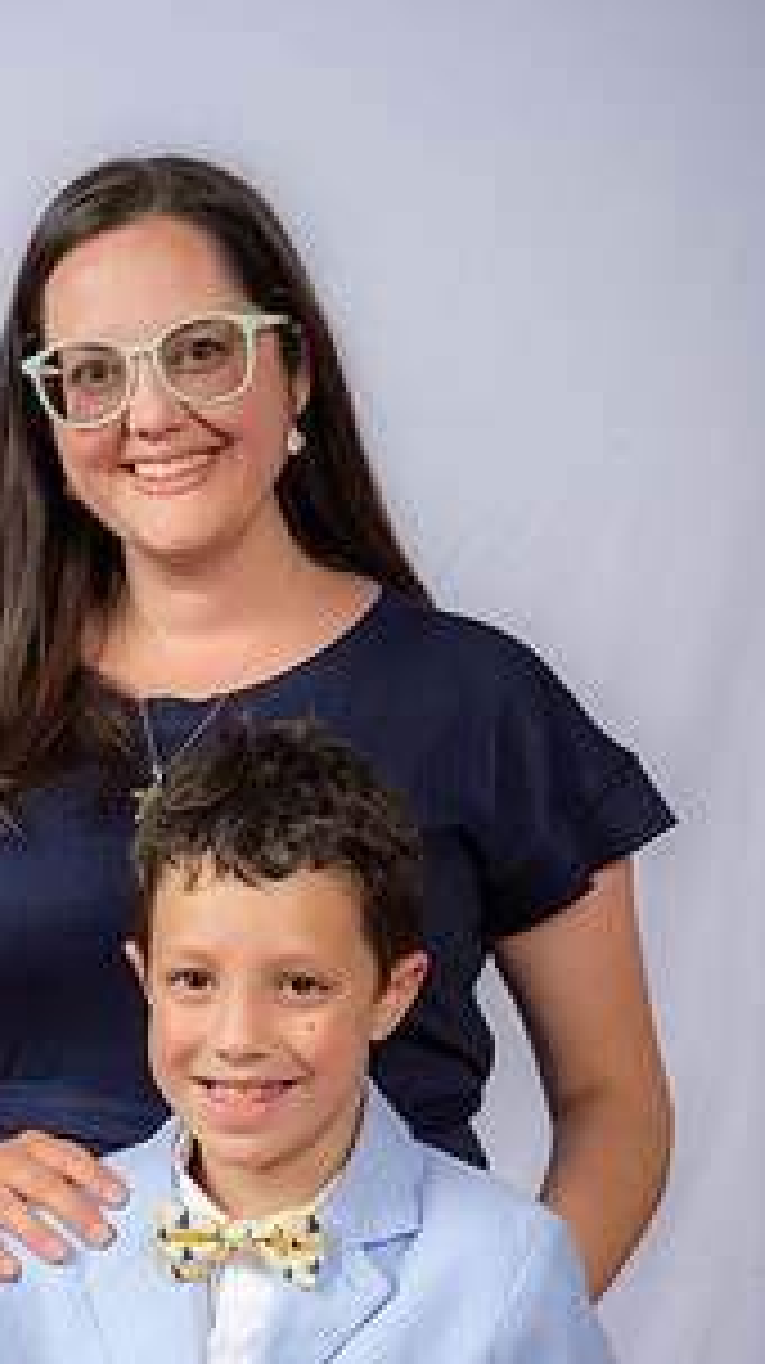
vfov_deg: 19.1
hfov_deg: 10.8
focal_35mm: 112
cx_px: 268
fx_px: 4047
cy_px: 864
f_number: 6.3
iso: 250
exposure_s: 1/160
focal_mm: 72
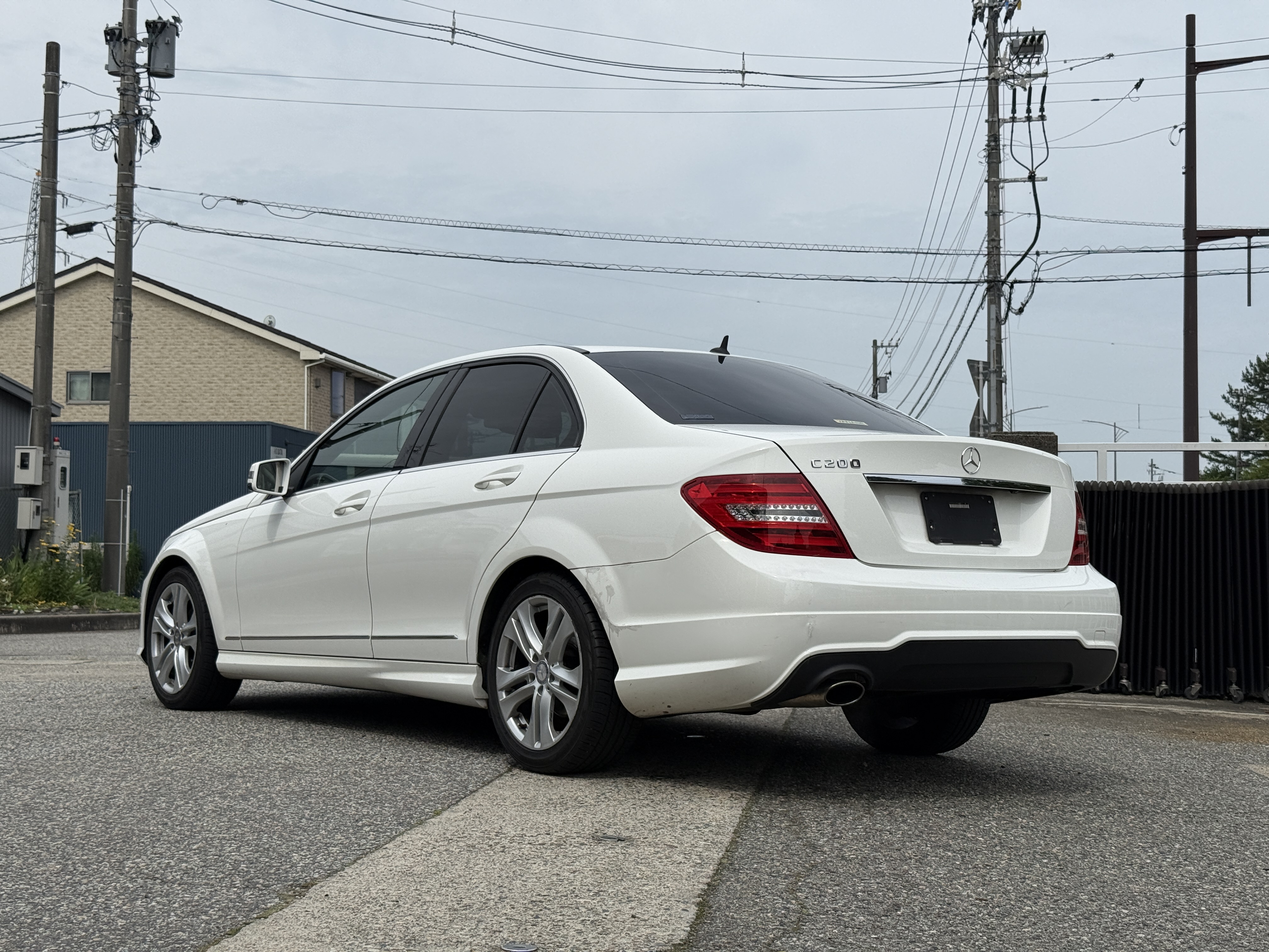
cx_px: 634
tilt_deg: +2.7
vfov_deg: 30.3
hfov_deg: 39.7
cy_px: 476
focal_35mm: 48
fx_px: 1760
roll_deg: -0.4
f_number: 1.78
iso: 64
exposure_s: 1/7874
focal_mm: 6.76
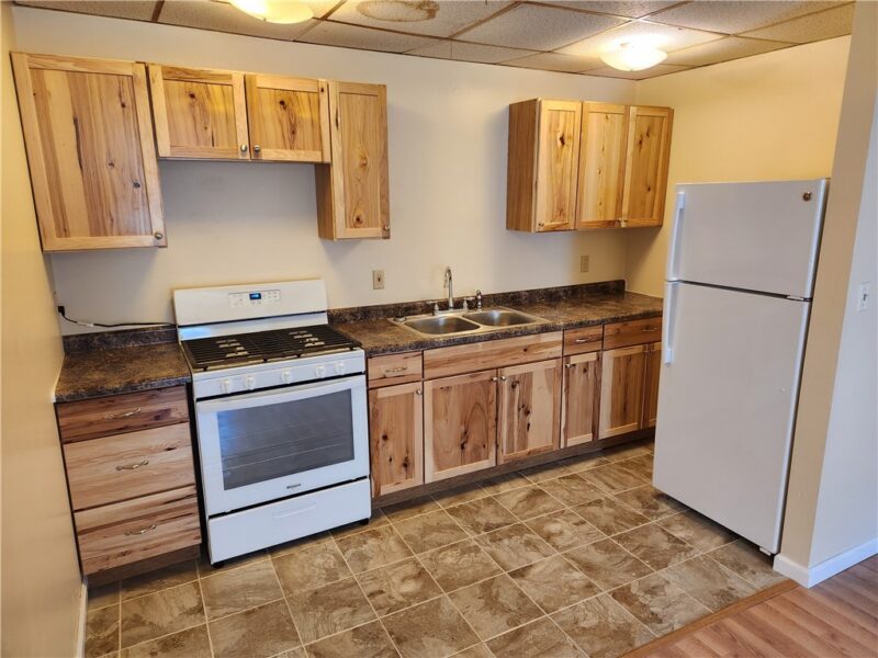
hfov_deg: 73.9
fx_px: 583
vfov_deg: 58.9
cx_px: 439
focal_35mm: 23
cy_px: 329
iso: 320
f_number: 1.8
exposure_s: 1/120
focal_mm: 5.4
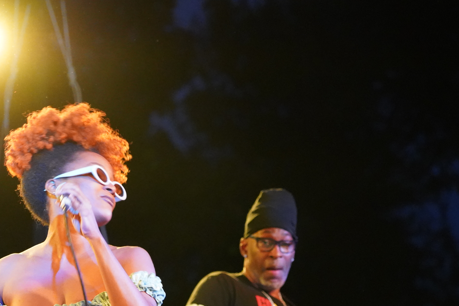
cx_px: 152
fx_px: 2129
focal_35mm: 167
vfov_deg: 8.2
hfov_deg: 12.3
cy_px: 230
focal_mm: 105
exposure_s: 1/125
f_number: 4
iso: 12800
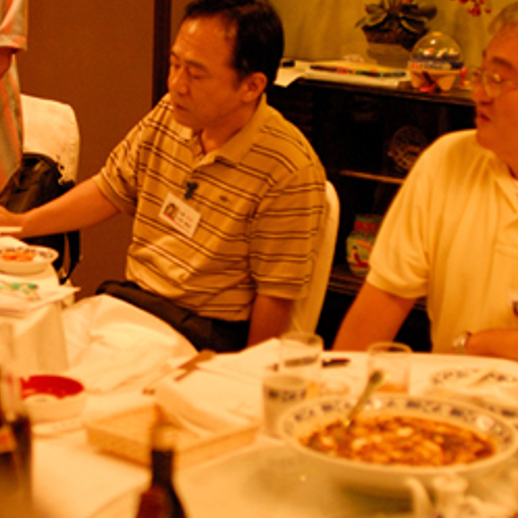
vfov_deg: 18.8
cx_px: 135
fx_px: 1558
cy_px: 170
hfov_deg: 18.8
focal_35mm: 92
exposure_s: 1/100
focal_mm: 28
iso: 800
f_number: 2
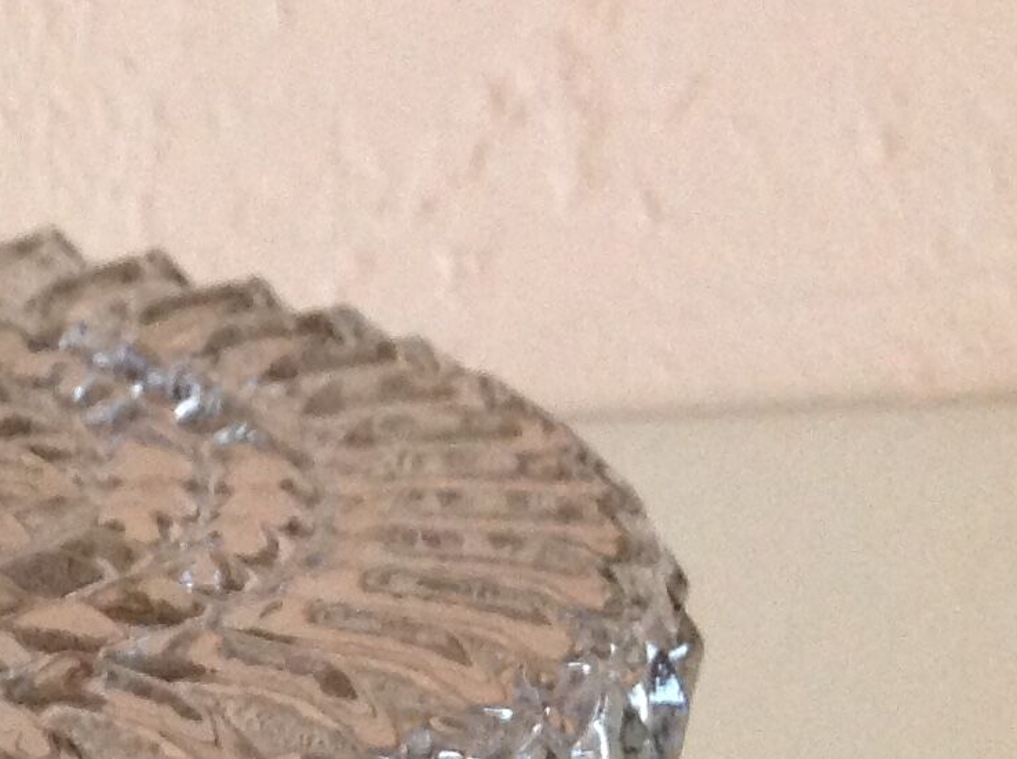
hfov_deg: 14.6
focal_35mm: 123
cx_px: -646
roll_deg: -1.0
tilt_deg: -25.9
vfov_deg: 11.7
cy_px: 970
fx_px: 3608
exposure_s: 1/15
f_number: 2.4
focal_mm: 4.28
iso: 250
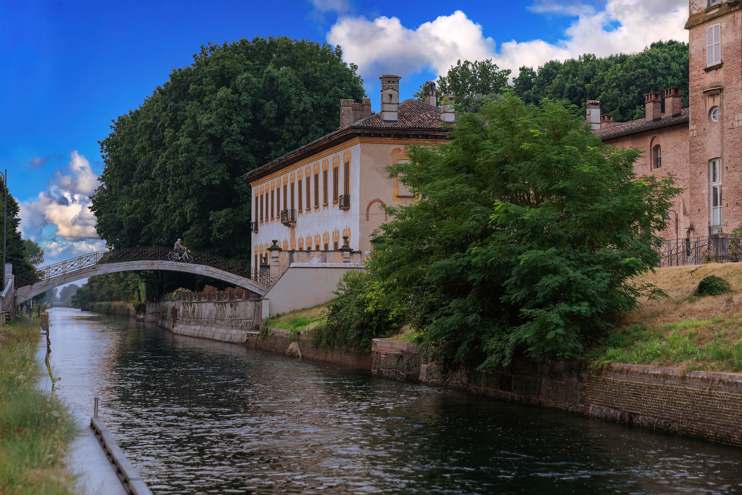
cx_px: 371
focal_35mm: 70
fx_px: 1443
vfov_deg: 19.5
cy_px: 248
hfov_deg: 28.8
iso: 50
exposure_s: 1/40
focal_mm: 70
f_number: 3.2
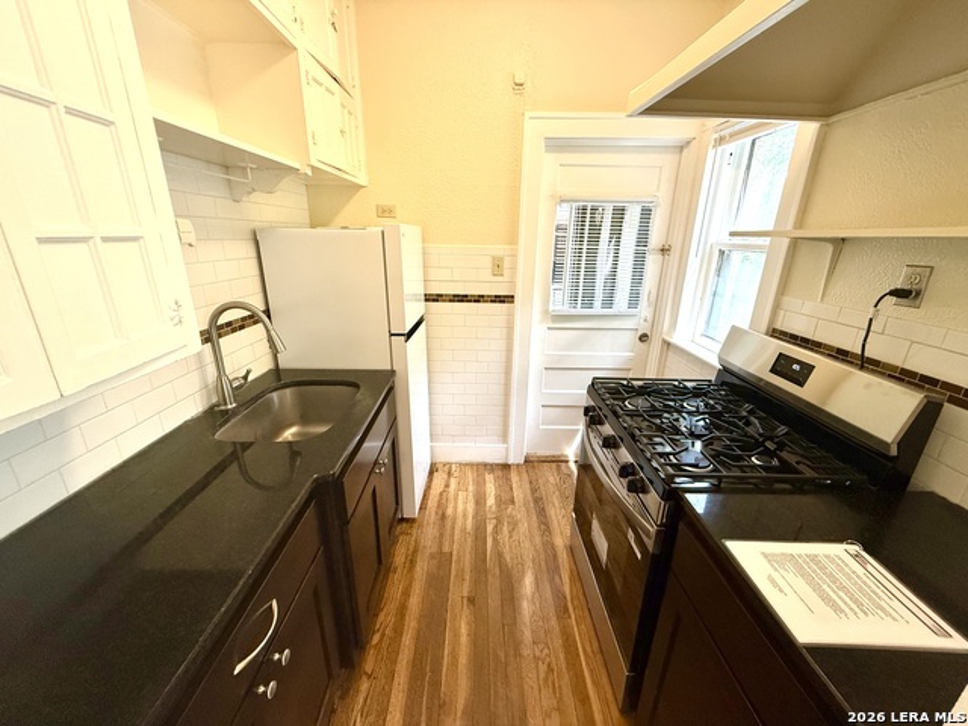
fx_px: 391
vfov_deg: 85.7
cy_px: 363
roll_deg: -1.1
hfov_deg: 102.1
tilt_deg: -18.0
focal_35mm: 14
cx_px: 484
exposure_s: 1/120
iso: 320
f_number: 2.2
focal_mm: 2.22
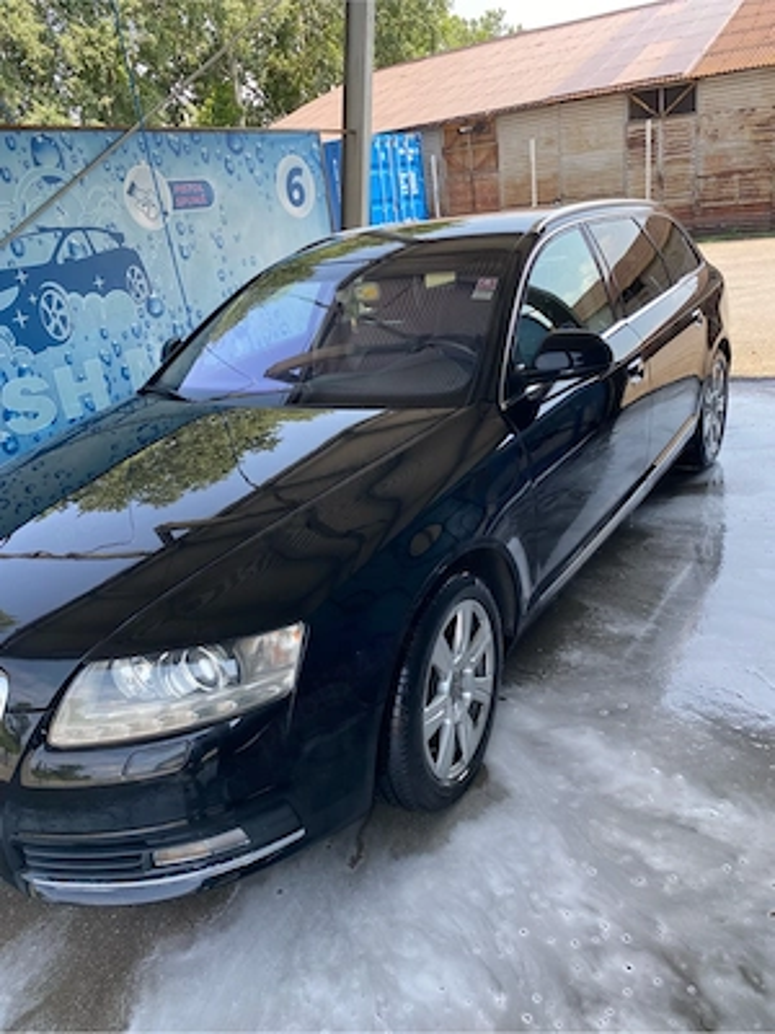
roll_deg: +6.1
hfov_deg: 53.1
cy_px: 517
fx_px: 776
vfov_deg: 67.3
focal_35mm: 26
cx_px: 388
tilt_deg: -20.8
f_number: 1.8
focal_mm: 4.25
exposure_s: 1/288
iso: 32
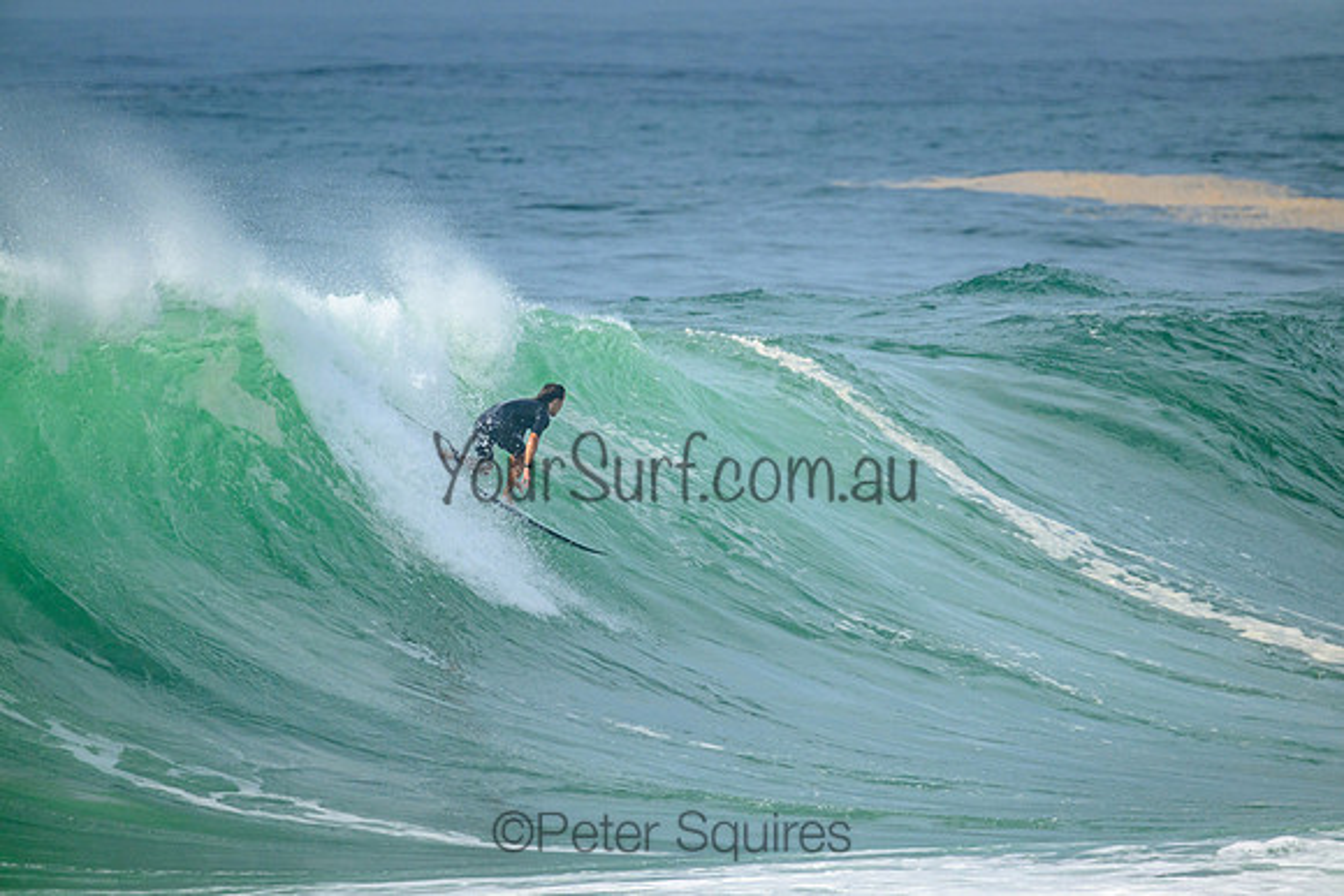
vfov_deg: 1.7
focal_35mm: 800
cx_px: 672
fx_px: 29872
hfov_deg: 2.6
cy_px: 448
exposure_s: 1/2500
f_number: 11
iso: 900
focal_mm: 800
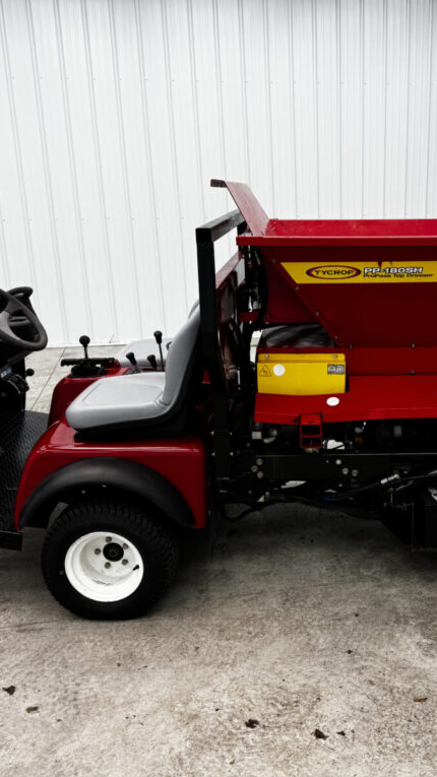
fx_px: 721
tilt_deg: -17.2
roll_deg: -0.1
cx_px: 326
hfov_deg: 33.1
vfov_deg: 56.6
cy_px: 389
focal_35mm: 35
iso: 80
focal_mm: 6.76
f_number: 1.78
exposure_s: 1/120
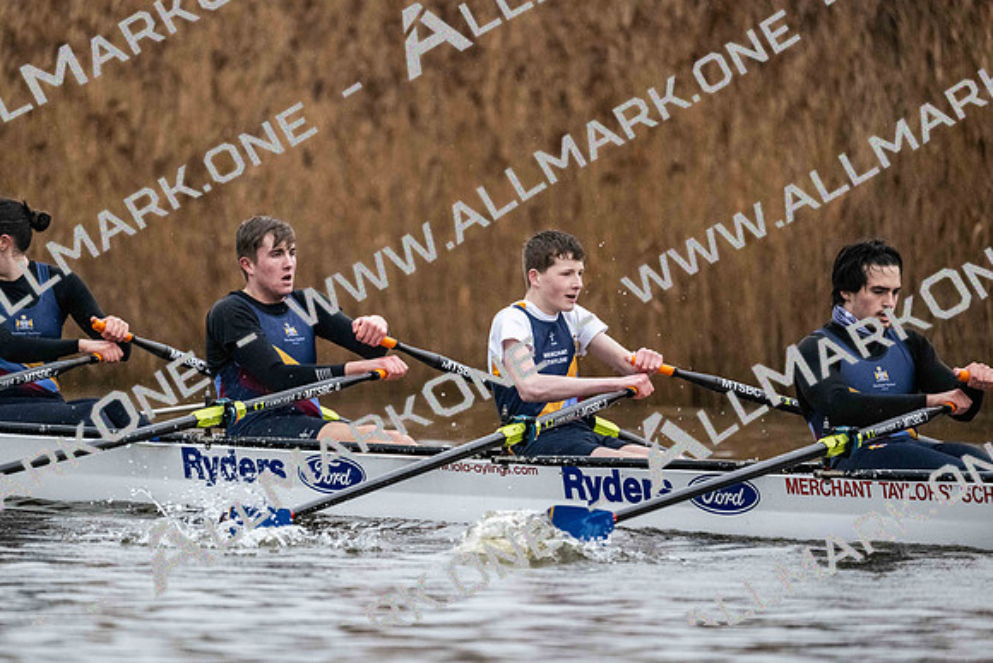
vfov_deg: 3.4
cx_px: 496
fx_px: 11035
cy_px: 332
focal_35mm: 400
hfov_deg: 5.2
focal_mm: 400
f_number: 4.5
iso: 5600
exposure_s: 1/1600
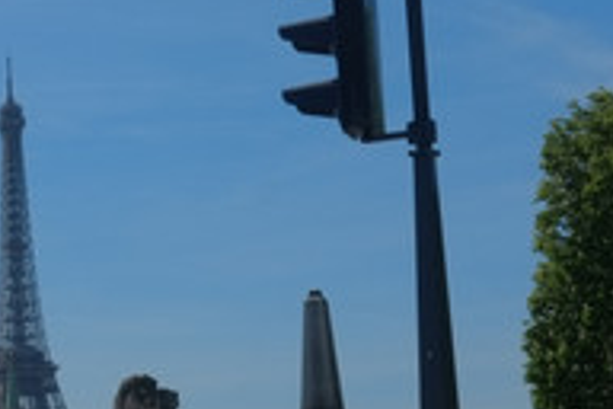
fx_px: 2333
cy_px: 24
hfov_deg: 14.7
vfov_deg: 10.0
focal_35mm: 137
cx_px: -35
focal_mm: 27
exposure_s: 1/350
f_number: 14
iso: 200
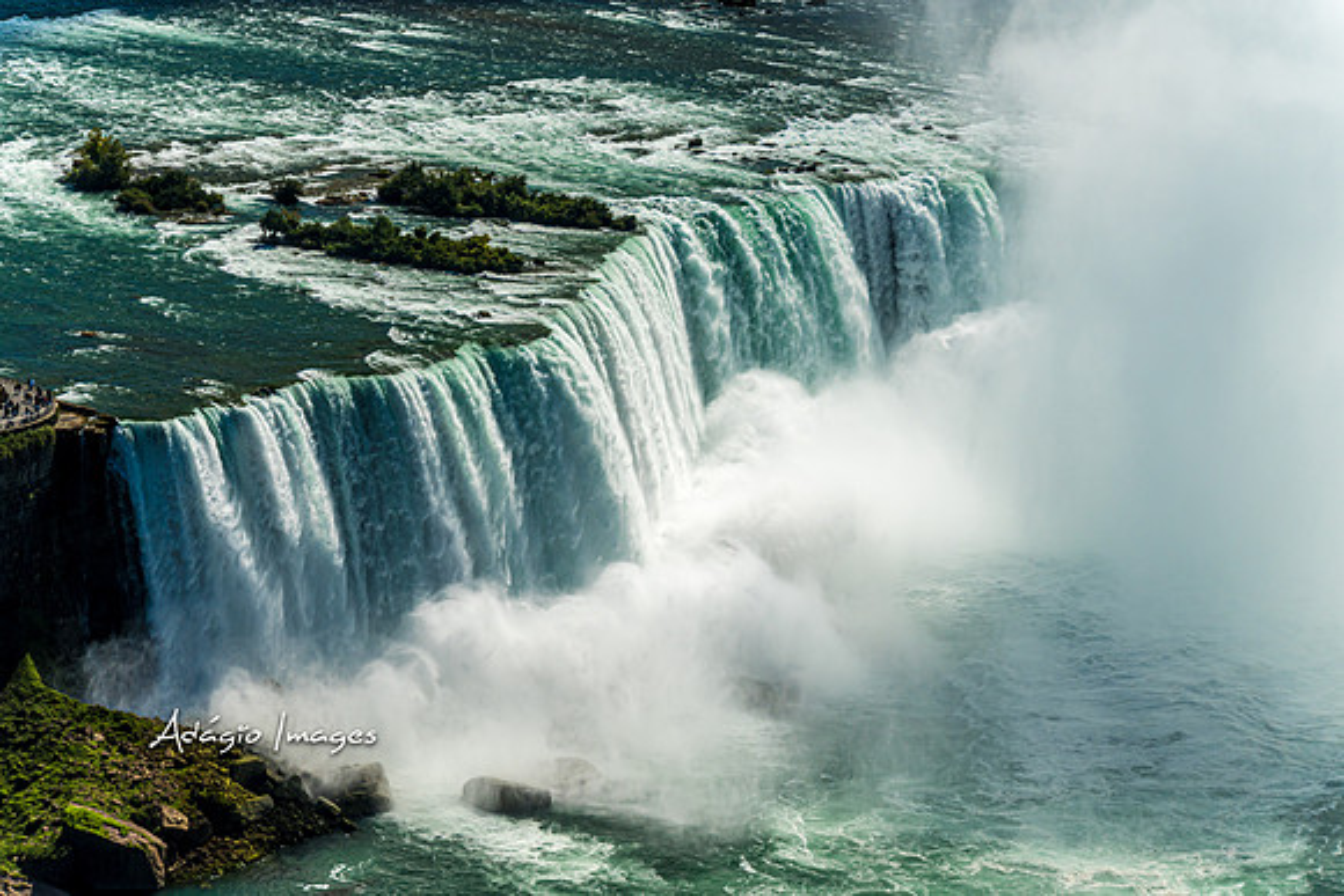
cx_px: 672
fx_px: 4369
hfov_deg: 17.5
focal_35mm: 117
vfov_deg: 11.7
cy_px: 448
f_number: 6.3
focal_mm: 78
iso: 100
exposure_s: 1/1000
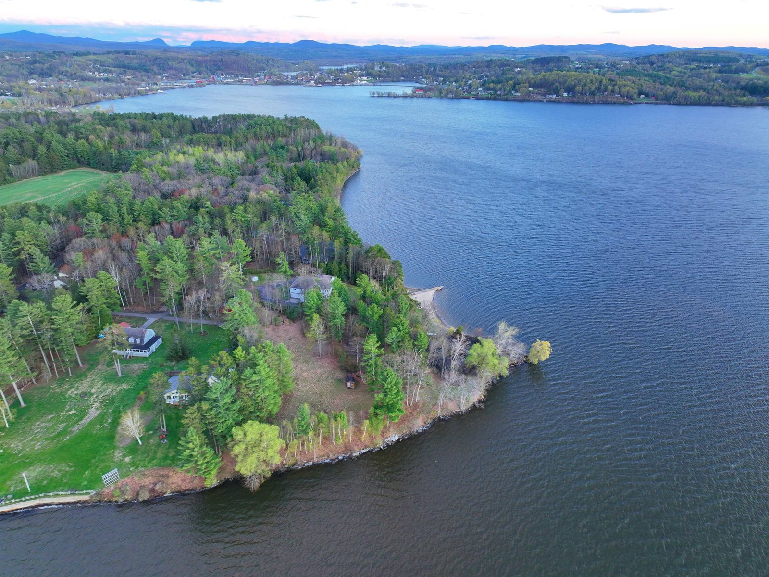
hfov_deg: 71.6
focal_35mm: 24
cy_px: 288
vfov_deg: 56.8
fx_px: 533
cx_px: 384
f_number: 2.8
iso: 140
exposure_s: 1/30
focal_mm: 12.29
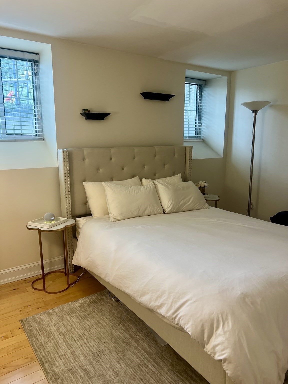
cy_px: 192
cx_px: 144
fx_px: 288
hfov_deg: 53.1
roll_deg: +0.2
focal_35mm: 26
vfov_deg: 67.3
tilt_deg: -9.8
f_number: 1.5
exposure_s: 1/120
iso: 125
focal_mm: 5.7
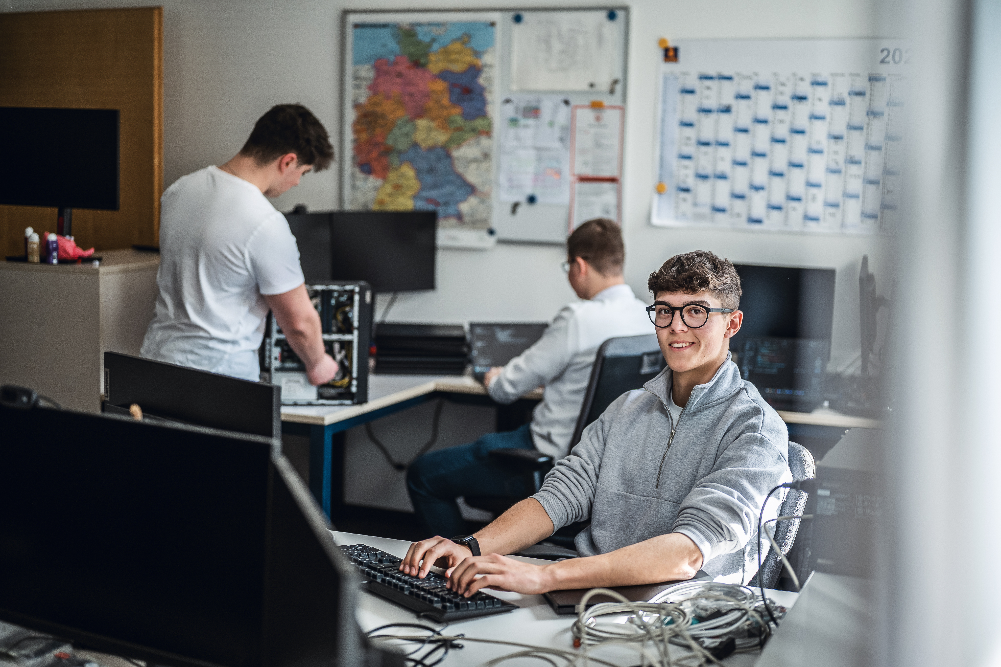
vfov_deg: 27.0
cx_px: 500
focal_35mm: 50
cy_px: 334
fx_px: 1390
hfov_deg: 39.6
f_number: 1.8
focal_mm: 50
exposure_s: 1/400
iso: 320
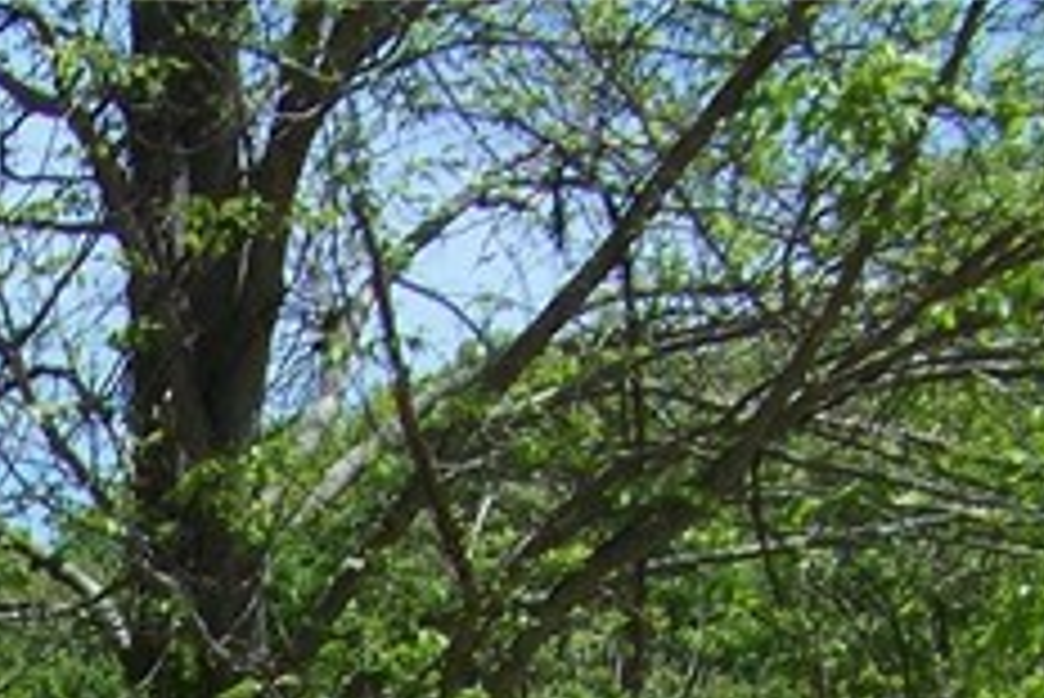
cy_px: 1725
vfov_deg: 7.7
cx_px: -508
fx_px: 4788
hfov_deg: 11.9
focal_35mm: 165
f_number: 4
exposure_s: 1/500
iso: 66
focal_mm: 5.85
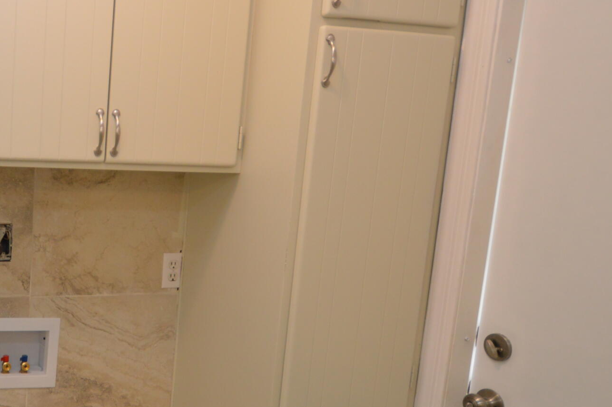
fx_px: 594
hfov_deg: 47.5
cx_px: 36
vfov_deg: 37.8
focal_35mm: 35
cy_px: 210
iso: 450
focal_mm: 10
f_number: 3.5
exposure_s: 1/60
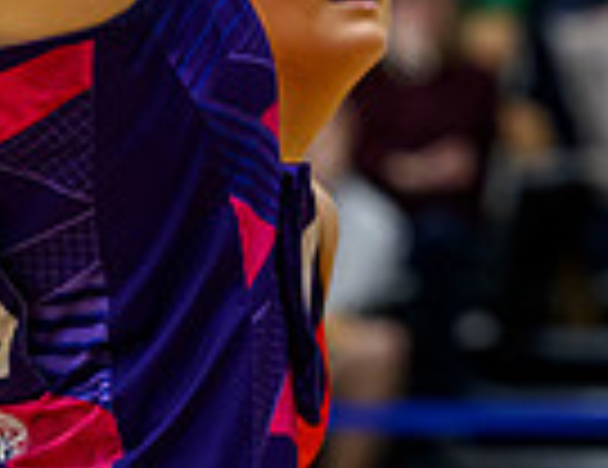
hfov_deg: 3.1
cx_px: 583
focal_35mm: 638
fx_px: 11316
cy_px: -531
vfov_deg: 2.4
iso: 4000
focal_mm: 135
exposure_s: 1/1000
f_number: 3.2
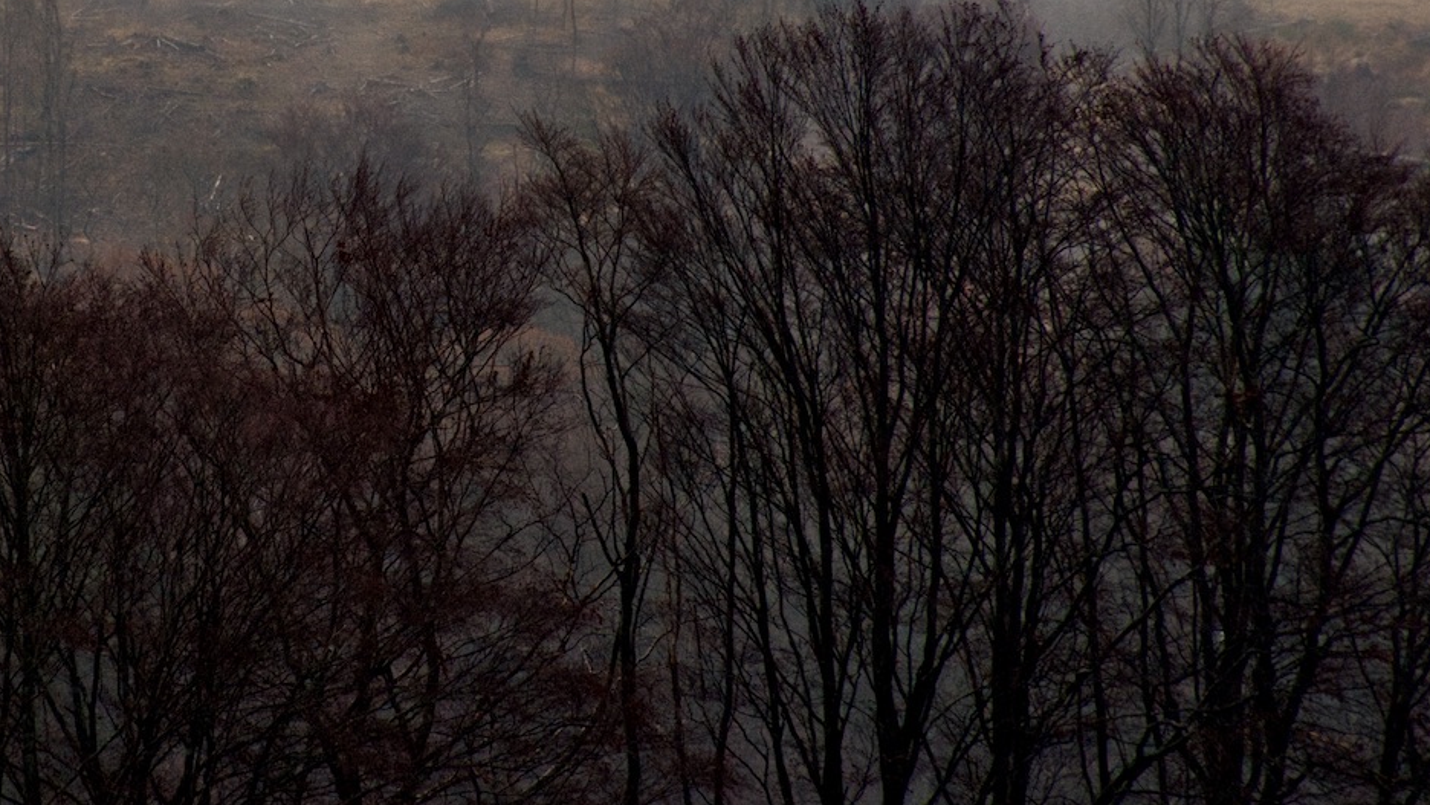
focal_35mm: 282
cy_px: 219
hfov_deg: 7.6
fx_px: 10695
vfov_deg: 4.3
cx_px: 561
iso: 720
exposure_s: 1/200
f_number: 8
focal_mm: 140
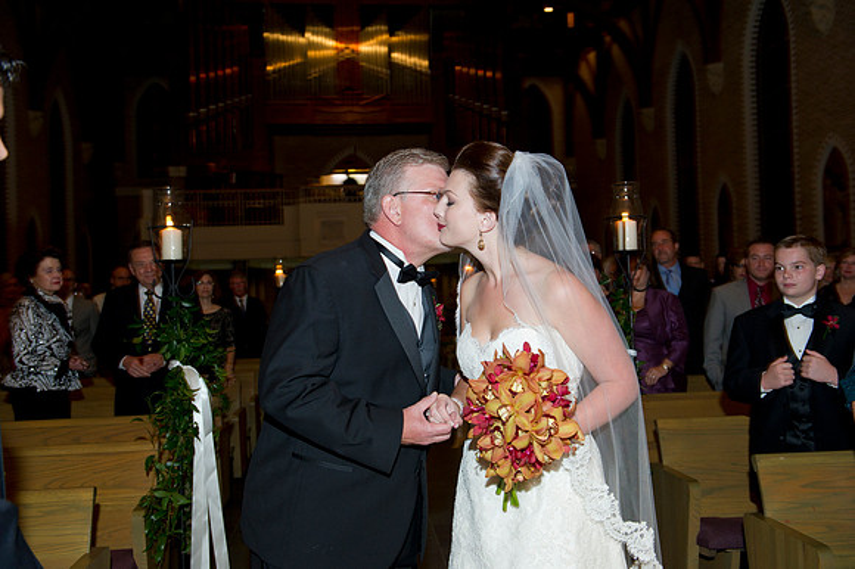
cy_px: 284
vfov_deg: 37.8
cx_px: 428
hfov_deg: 54.5
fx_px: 831
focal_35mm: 35
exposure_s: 1/60
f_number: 4.5
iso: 800
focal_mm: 35
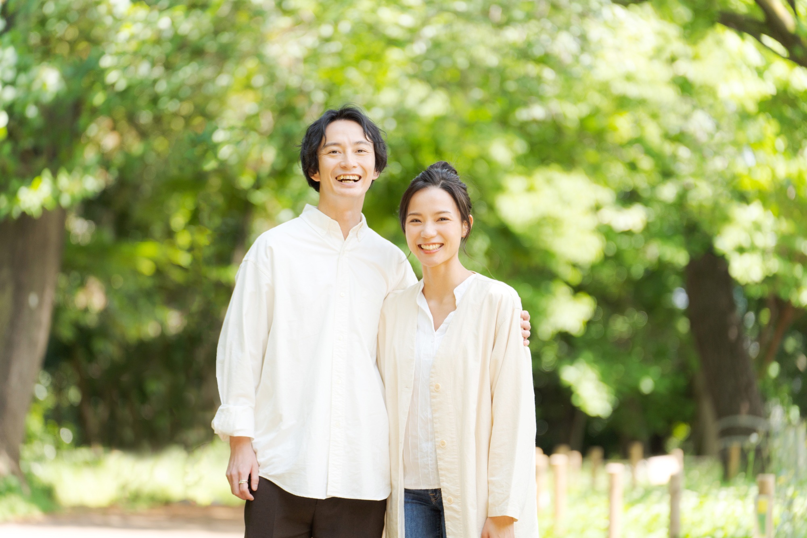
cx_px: 404
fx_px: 2914
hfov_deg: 15.8
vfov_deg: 10.5
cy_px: 269
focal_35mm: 130
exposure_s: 1/500
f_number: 2.8
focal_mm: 130
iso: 200
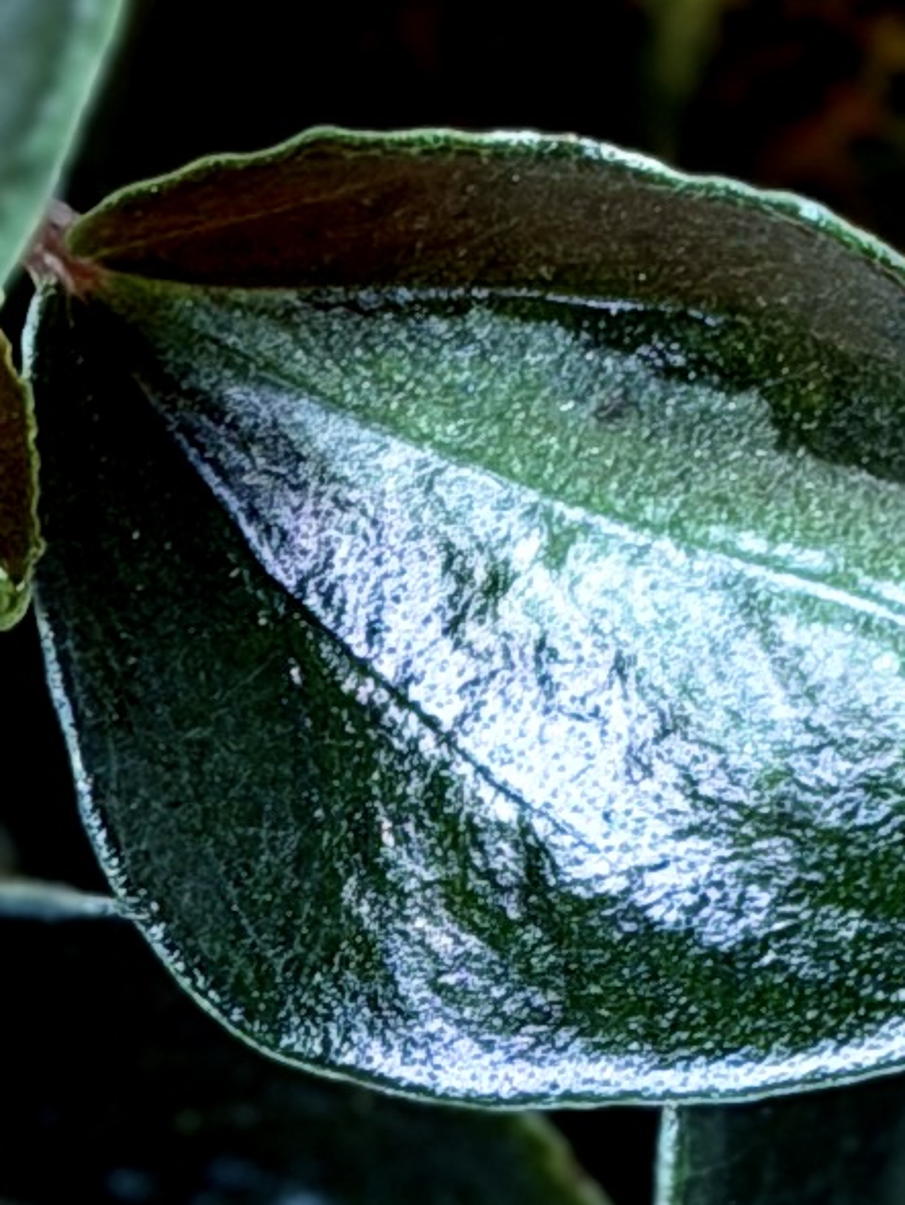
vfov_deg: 6.0
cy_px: 933
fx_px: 11425
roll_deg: -0.5
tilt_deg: -17.6
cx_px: 33
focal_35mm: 328
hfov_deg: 4.5
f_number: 1.78
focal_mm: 6.76
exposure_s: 1/121
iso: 80
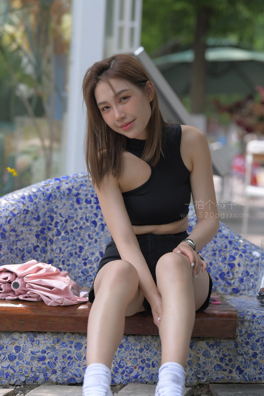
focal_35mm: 120
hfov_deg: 11.4
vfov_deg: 17.1
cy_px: 198
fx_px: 1320
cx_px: 132
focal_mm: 120
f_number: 4
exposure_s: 1/800
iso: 500
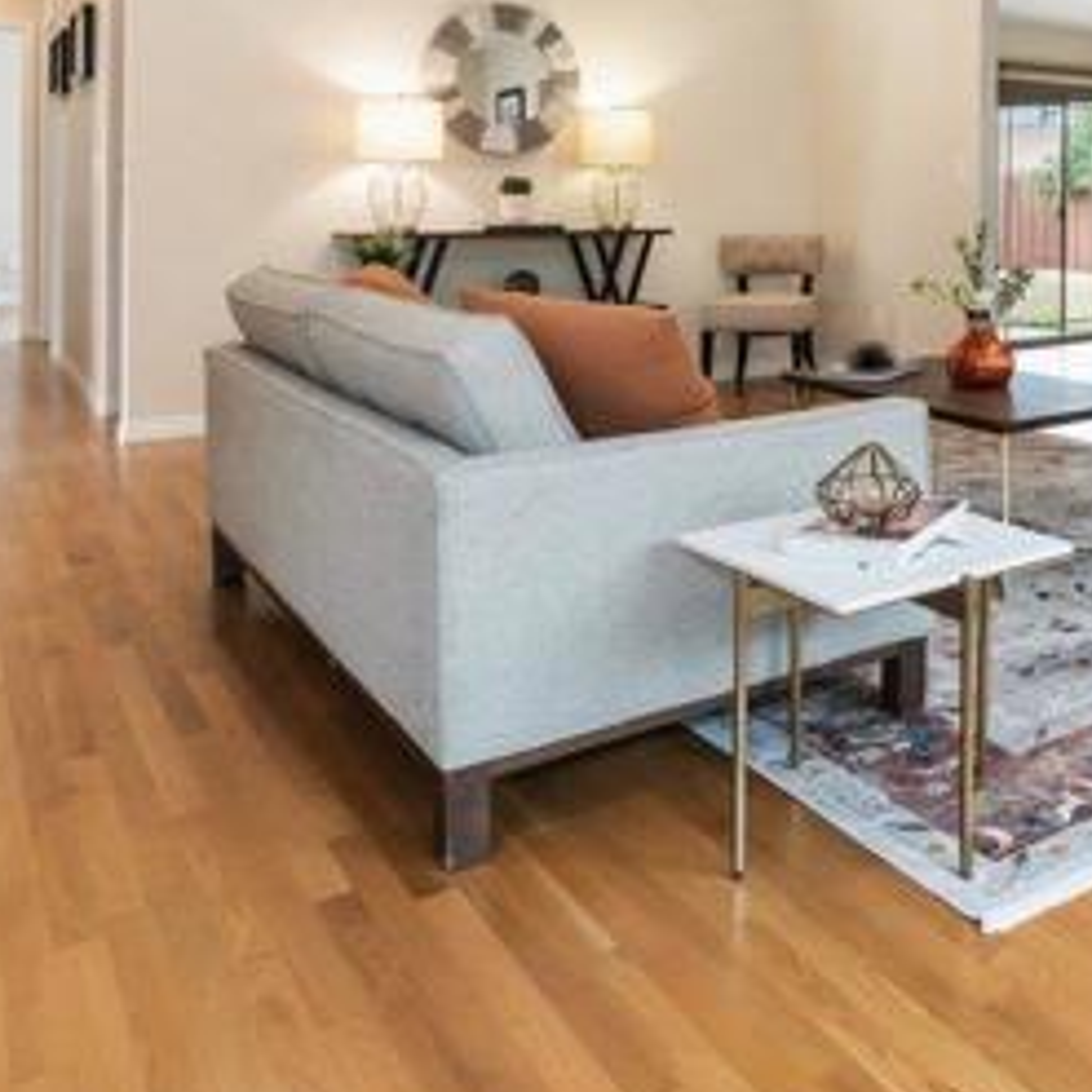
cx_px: 1070
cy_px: 186
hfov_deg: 43.3
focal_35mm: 33
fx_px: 1178
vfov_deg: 46.5
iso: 320
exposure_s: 1/30
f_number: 6.3
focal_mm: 10
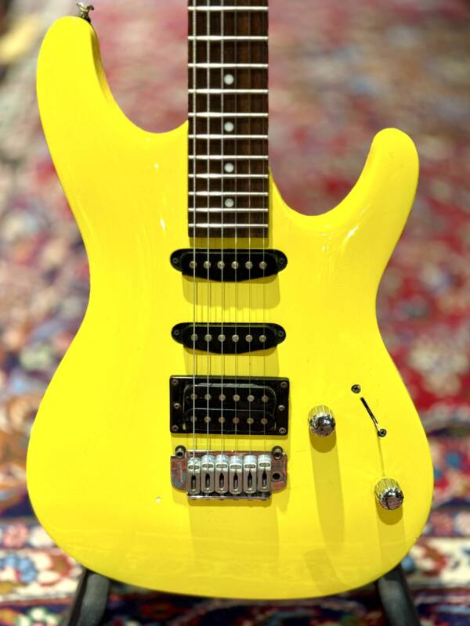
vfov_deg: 39.7
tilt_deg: -31.9
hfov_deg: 30.3
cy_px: 313
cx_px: 235
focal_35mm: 48
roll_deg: -0.9
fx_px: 869
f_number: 1.78
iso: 200
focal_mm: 6.76
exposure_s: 1/40
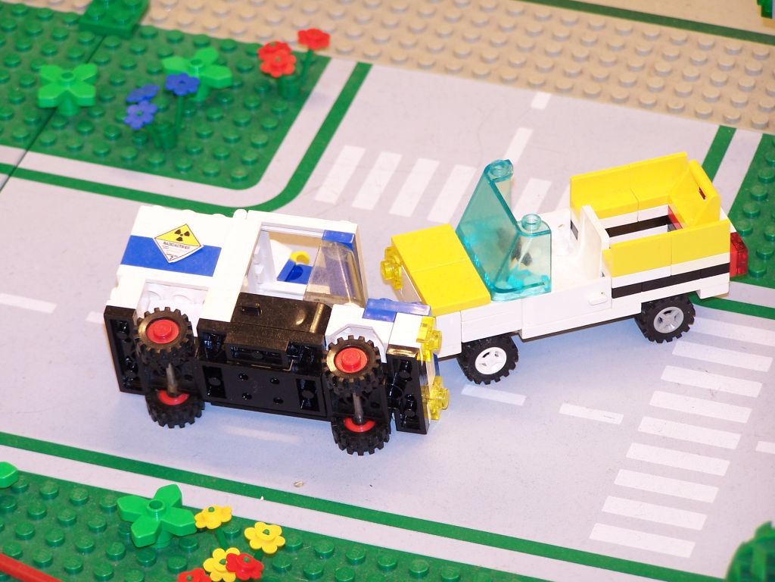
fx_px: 4231
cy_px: 291
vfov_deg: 7.9
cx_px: 388
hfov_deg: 10.5
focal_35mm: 189
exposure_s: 1/4
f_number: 3.2
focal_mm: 31.3
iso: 80
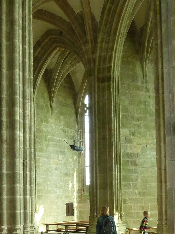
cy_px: 187
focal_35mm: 46
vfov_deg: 39.6
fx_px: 310
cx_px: 95
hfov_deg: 31.5
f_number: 3.3
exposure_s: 1/30
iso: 200
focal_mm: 4.1
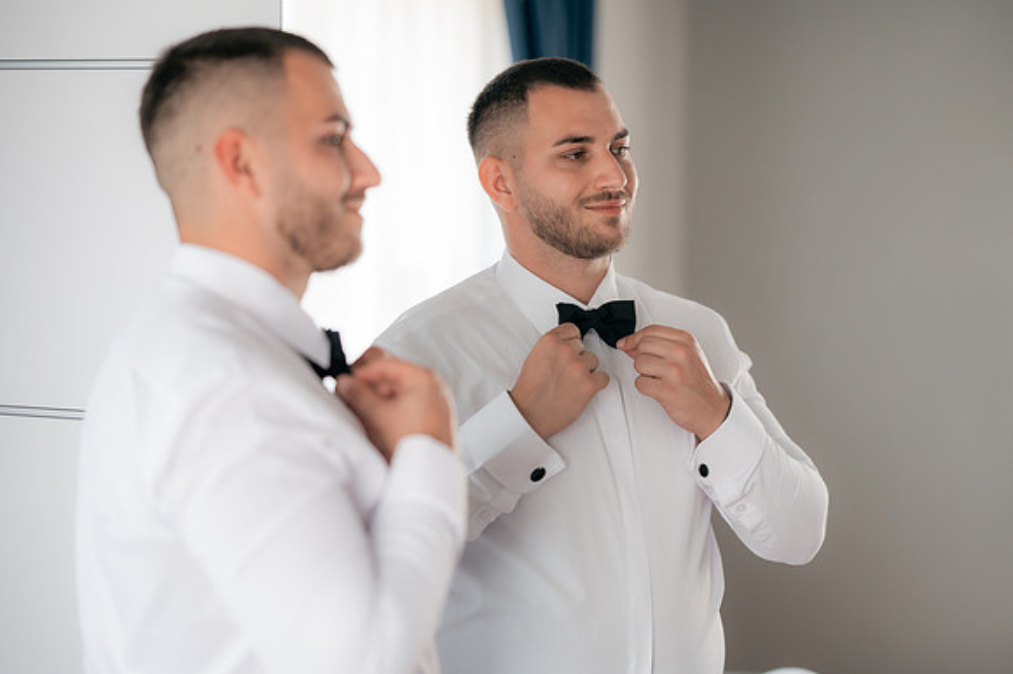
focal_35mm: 92
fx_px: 2575
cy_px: 311
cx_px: 546
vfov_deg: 14.9
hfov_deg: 22.2
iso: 800
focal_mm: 85
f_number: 2
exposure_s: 1/320
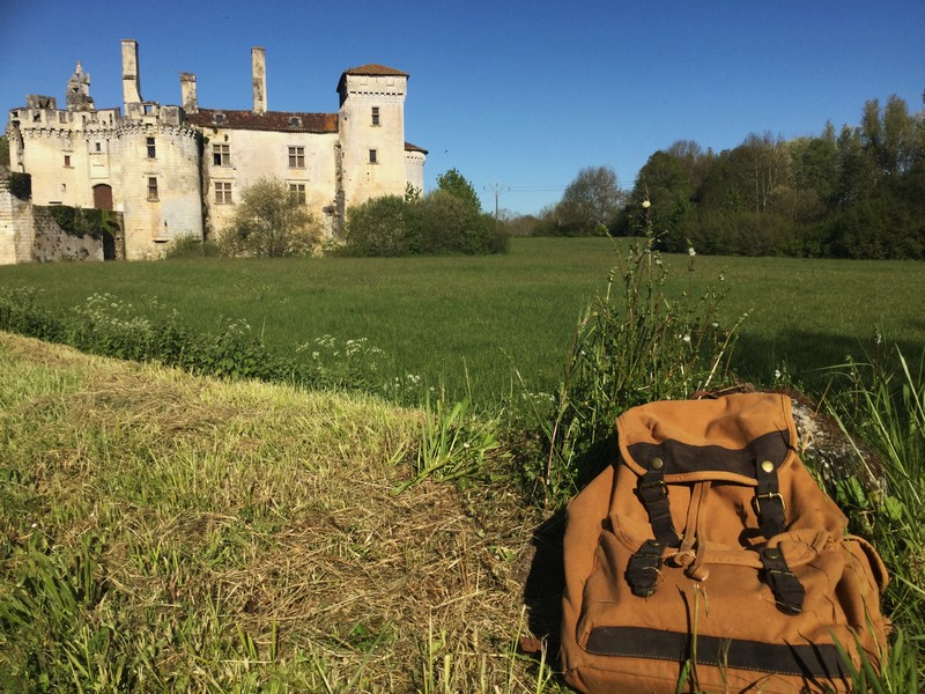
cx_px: 462
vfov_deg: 45.4
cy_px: 347
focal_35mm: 31
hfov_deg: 58.4
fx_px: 828
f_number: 2.4
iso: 25
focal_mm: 3.3
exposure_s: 1/1733
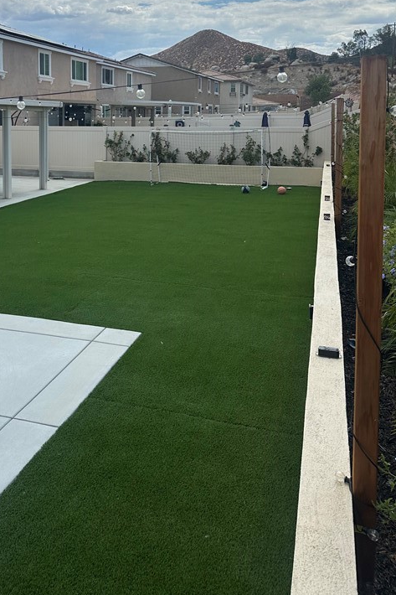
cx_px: 118
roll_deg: +1.2
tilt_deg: -3.7
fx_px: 594
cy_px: 175
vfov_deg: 51.6
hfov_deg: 36.3
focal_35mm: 36
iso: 80
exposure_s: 1/8929
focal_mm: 6.86
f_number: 1.78
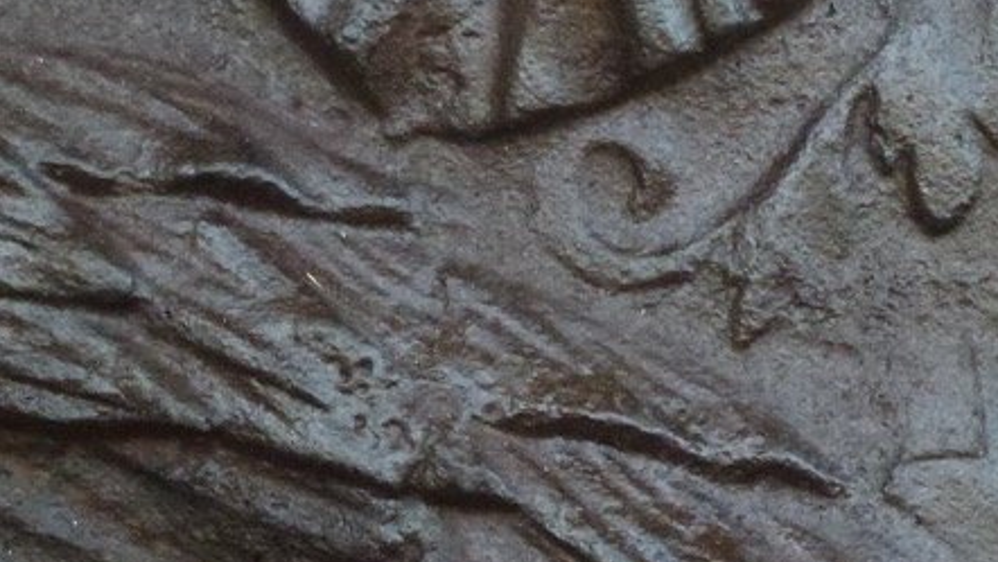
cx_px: 808
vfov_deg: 2.3
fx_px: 14242
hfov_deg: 4.0
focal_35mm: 538
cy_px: 528
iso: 400
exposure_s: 1/50
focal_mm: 32.6
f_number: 5.4
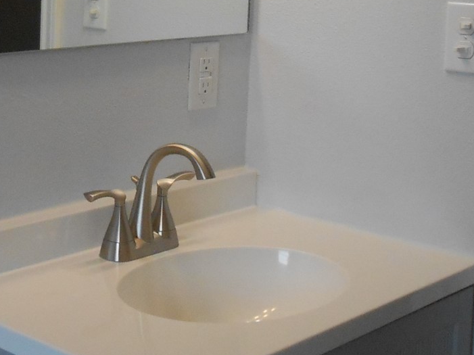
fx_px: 1040
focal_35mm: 76
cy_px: 34
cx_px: 35
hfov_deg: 24.8
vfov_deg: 19.0
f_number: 3.5
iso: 320
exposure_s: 1/250
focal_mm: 4.6
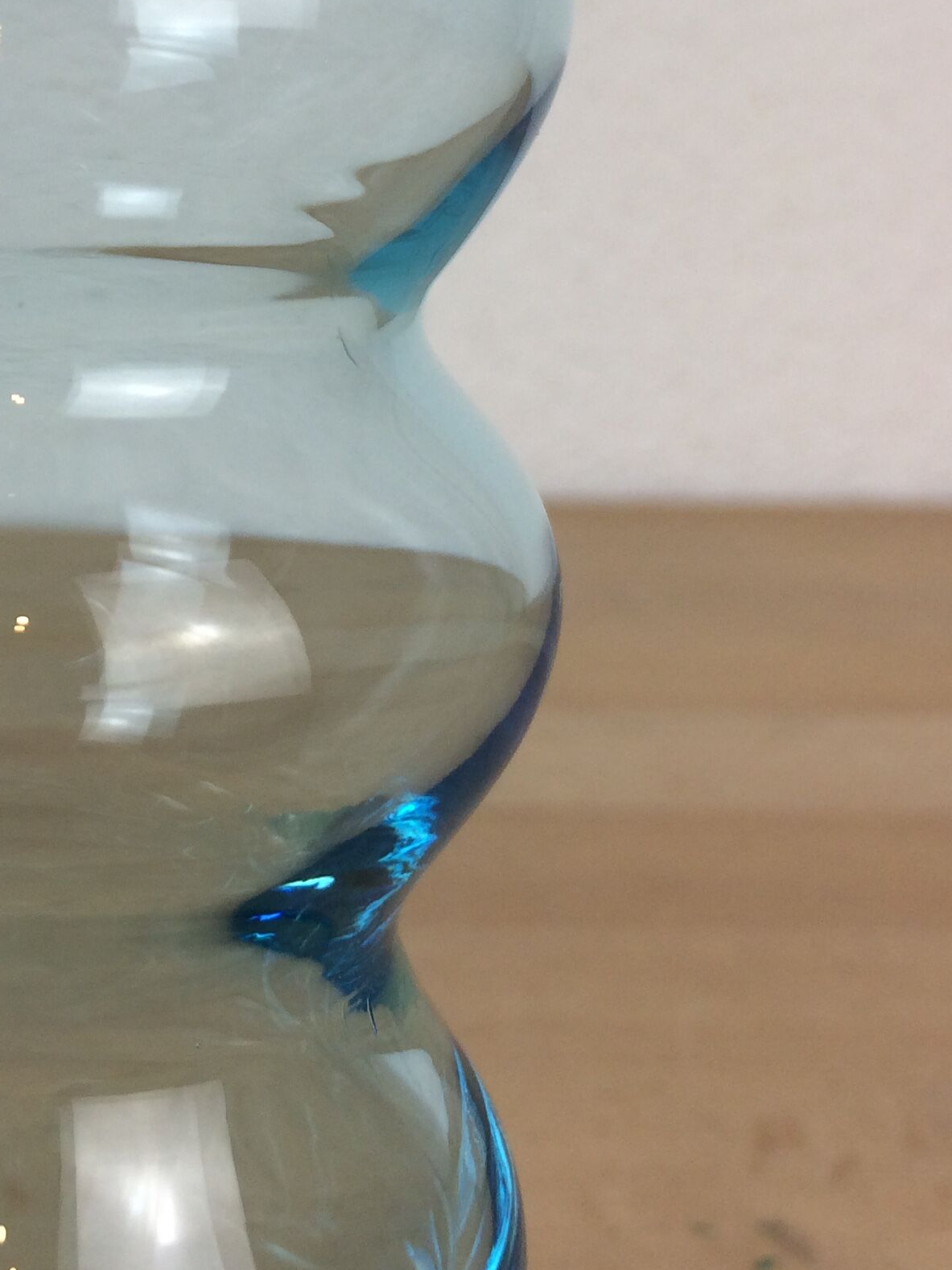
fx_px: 2201
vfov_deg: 31.5
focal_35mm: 60
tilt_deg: -9.7
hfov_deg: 23.5
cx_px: 26
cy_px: 299
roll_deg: +0.5
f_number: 2.2
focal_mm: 4.15
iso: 40
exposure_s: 1/100
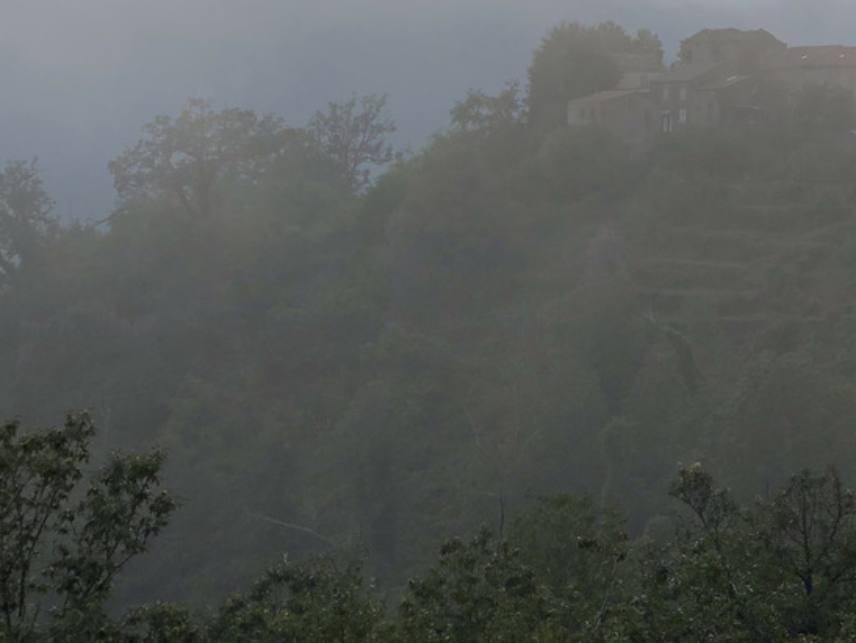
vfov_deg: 12.9
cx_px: 762
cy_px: 128
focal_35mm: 114
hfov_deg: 17.0
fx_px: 2821
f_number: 2.4
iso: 16
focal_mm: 6
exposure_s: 1/873
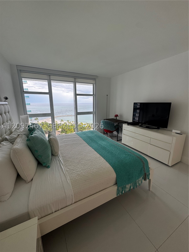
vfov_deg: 102.1
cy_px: 126
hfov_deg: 85.7
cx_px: 94
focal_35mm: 14
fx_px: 102
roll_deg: +0.7
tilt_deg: -12.2
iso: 40
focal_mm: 2.22
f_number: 2.2
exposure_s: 1/209
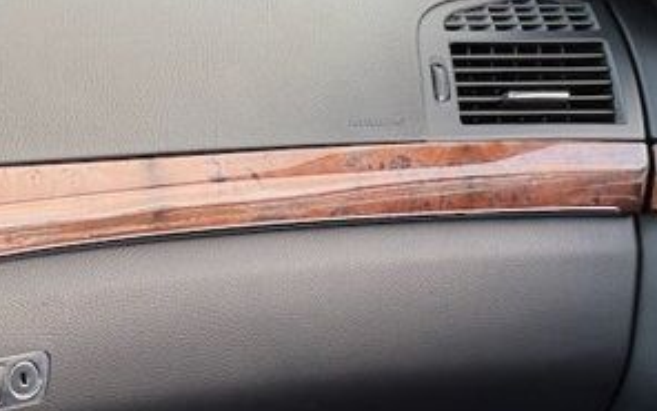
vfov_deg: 14.4
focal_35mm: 88
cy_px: 489
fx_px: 1576
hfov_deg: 22.9
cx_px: 62
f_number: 1.78
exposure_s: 1/63
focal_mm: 6.76
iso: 160
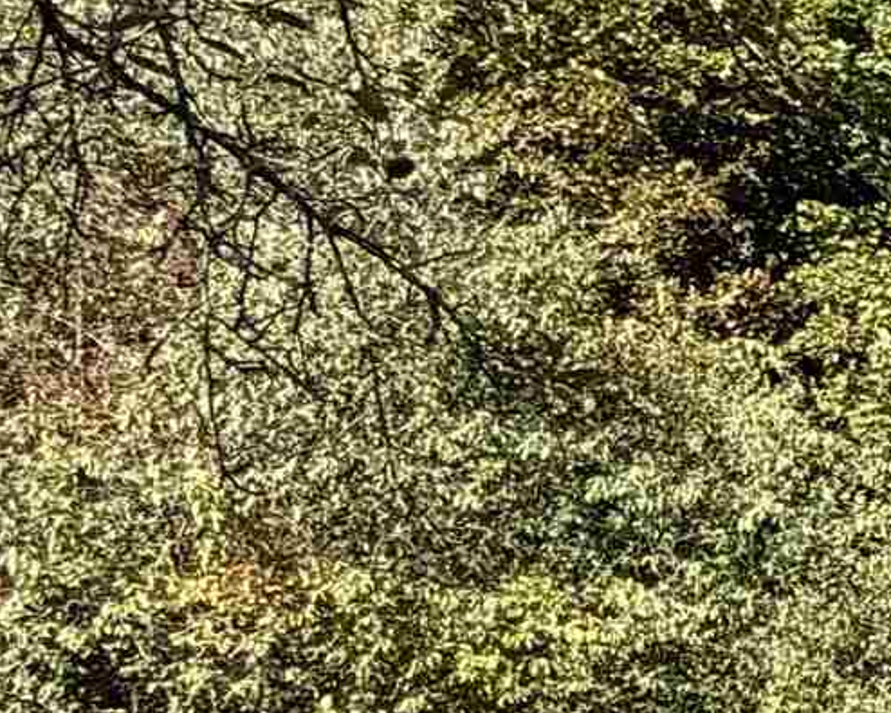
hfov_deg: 15.9
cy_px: 518
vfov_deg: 18.0
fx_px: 2241
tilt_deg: +8.7
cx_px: 1928
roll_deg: -0.1
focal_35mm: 85
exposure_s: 1/734
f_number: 2.2
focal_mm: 2.22
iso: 40
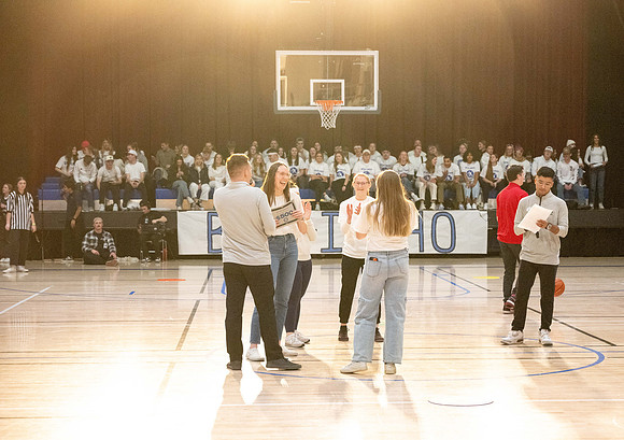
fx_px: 1388
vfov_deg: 18.0
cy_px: 233
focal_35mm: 79
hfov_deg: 25.3
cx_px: 354
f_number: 4
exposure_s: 1/500
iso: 8000
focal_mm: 70
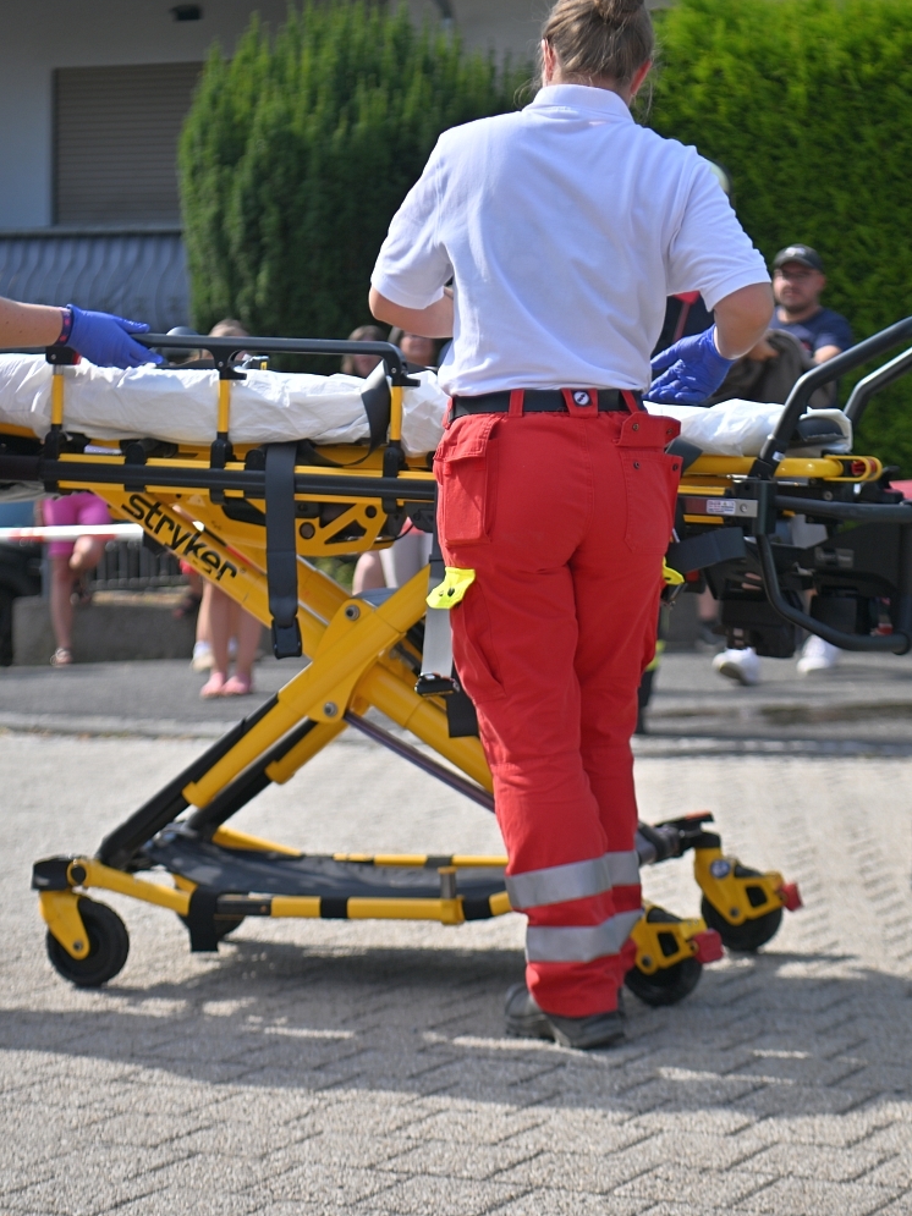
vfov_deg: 24.1
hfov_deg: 18.2
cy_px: 609
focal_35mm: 81
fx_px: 2846
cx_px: 504
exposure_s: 1/1250
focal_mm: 56
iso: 64
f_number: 3.5
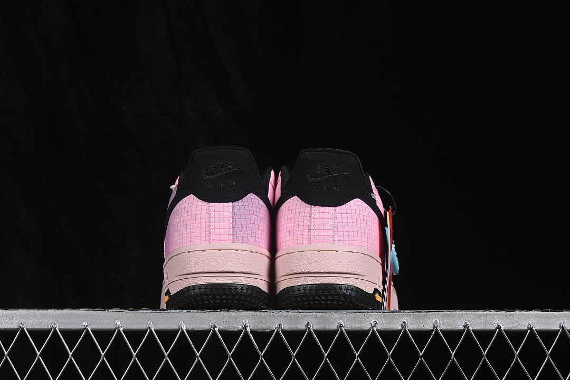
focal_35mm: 75
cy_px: 190
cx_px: 285
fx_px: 1187
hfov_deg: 27.0
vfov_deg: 18.2
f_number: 8
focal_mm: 50
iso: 160
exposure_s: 1/80
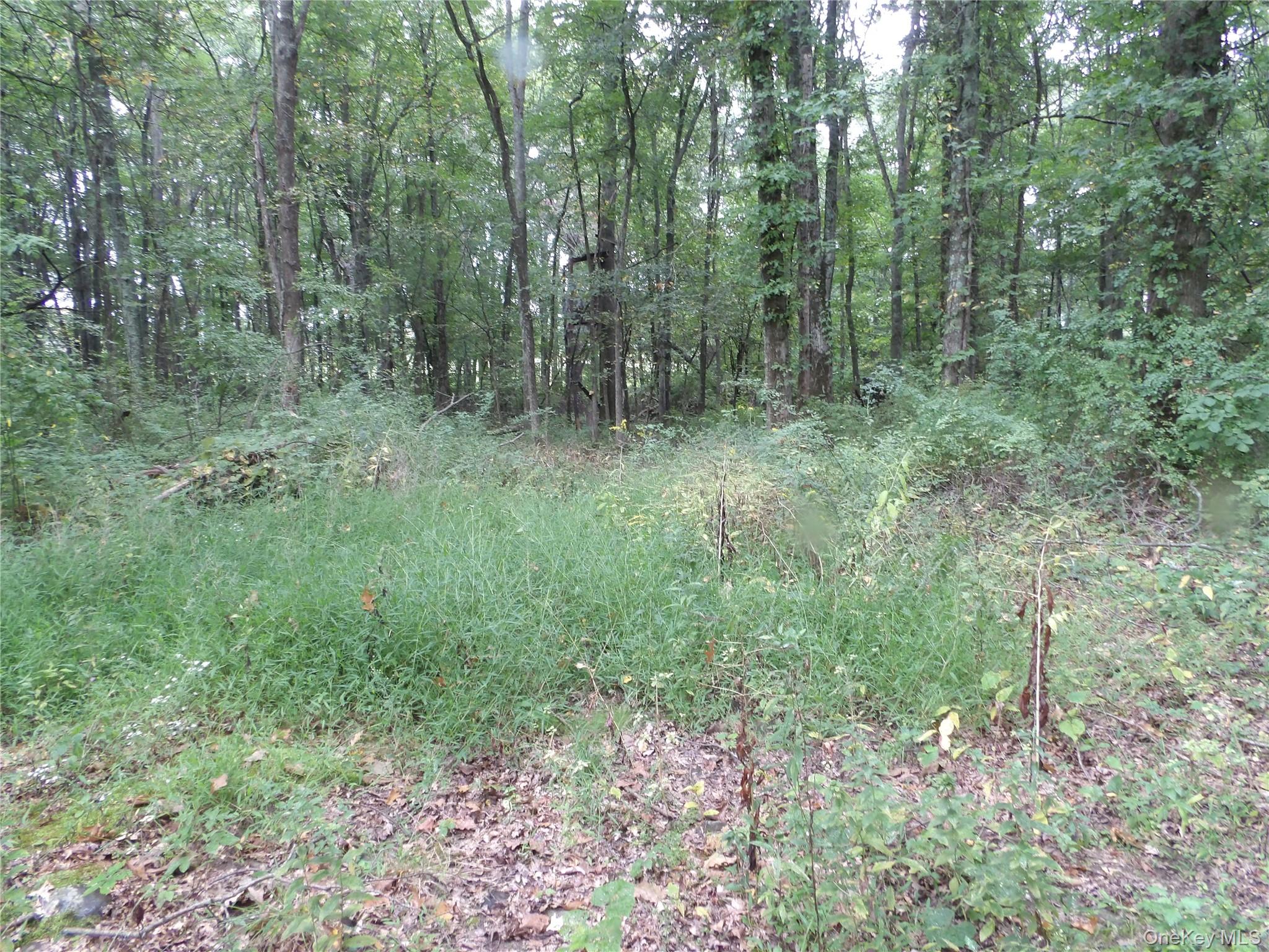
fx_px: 880
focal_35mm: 24
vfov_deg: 56.8
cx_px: 634
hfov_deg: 71.6
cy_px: 476
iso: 200
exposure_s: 1/16
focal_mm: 4.3
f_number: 4.1
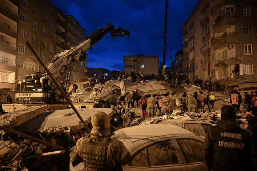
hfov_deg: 73.8
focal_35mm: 24
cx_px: 128
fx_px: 171
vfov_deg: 53.1
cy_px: 86
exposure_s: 1/60
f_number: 2.8
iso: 2500
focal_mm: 24
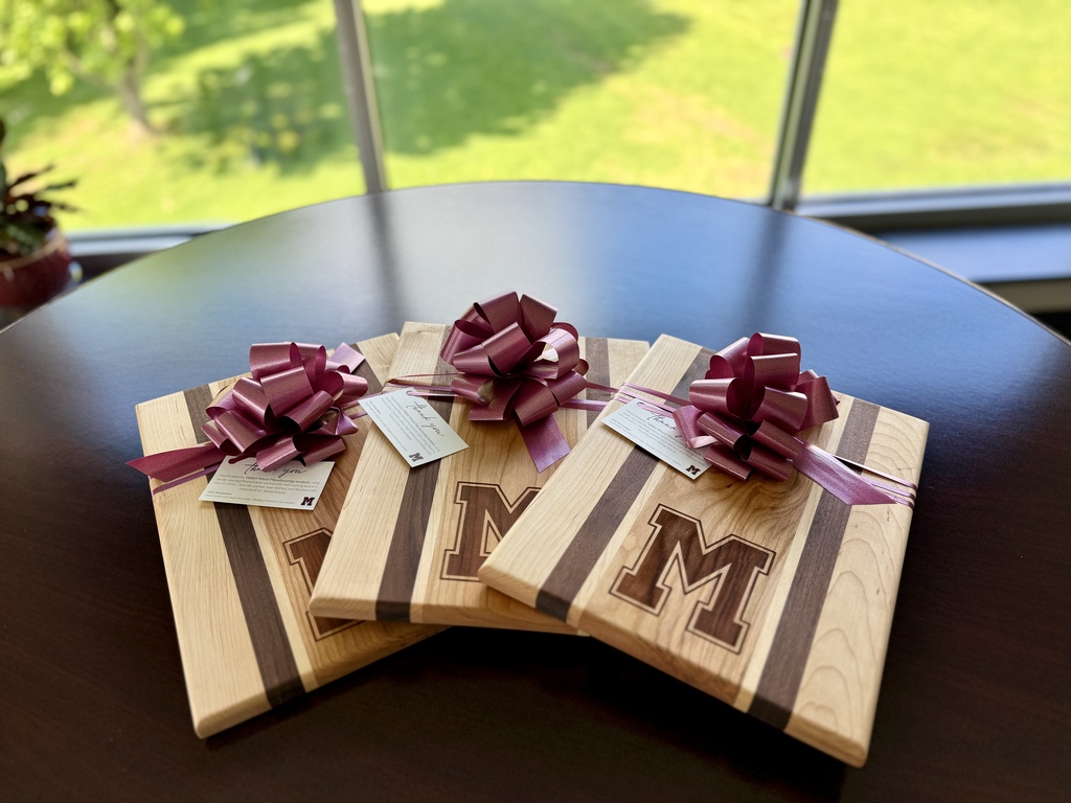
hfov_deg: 71.6
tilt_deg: -40.8
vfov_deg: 56.8
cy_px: 402
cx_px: 536
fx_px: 743
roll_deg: +2.3
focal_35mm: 24
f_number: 1.78
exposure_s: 1/296
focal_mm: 6.76
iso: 80
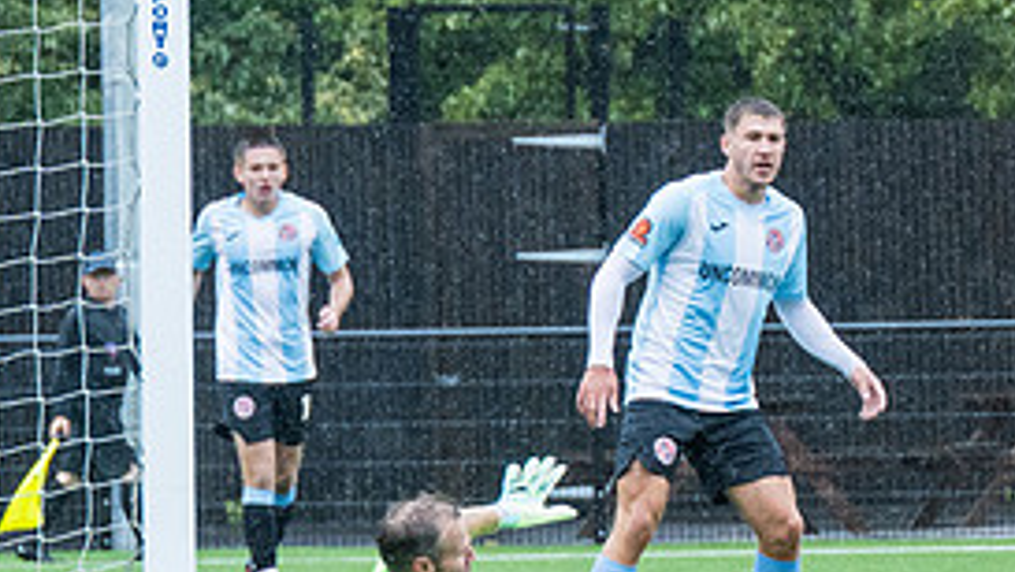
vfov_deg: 2.6
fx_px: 12443
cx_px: 345
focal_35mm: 462
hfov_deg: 4.7
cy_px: 120
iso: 1000
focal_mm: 101
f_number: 4
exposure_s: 1/1600
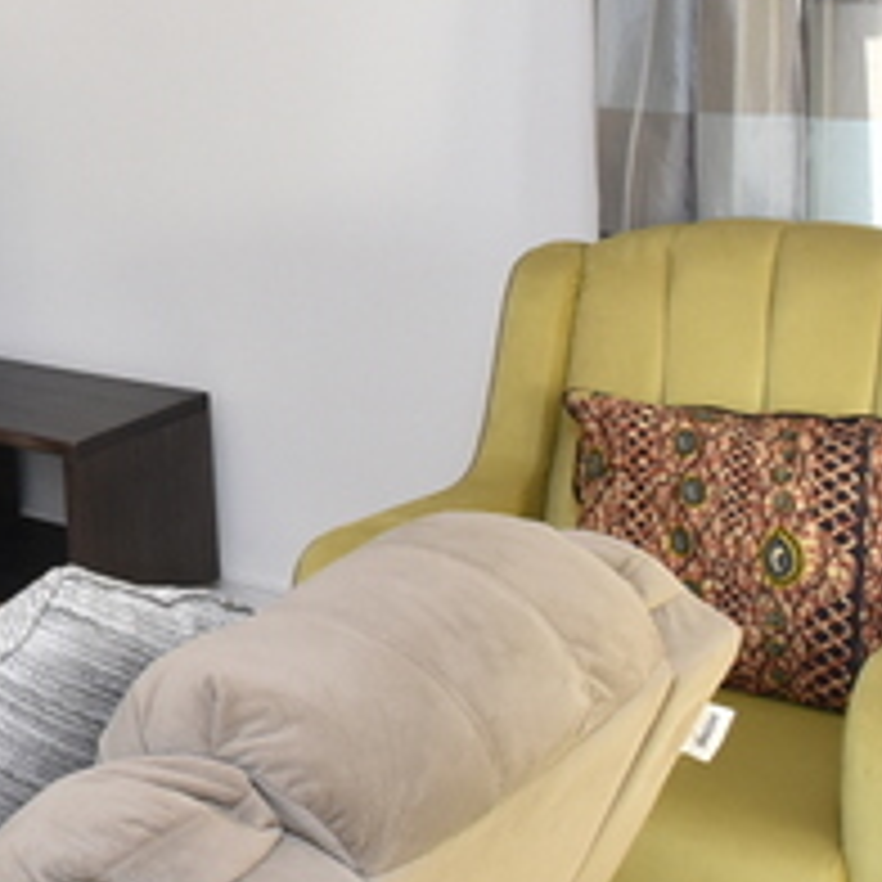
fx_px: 1614
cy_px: 11
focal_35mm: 56
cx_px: -531
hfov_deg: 23.0
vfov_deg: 28.7
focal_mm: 10
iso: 800
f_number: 8
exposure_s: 1/30
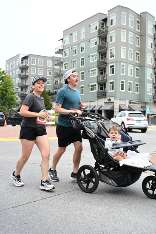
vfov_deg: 45.4
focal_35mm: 43
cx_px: 78
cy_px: 117
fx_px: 279
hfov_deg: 31.2
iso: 1600
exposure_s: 1/640
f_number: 4
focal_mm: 43
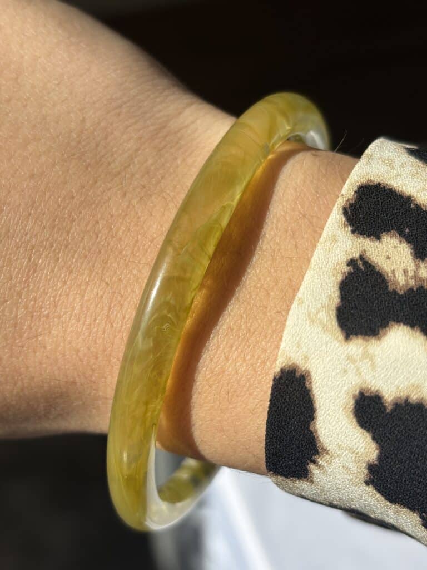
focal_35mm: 52
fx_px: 855
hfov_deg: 28.0
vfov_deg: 36.8
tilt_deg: -50.2
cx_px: 214
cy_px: 285
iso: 40
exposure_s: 1/2451
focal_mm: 5.96
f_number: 1.6
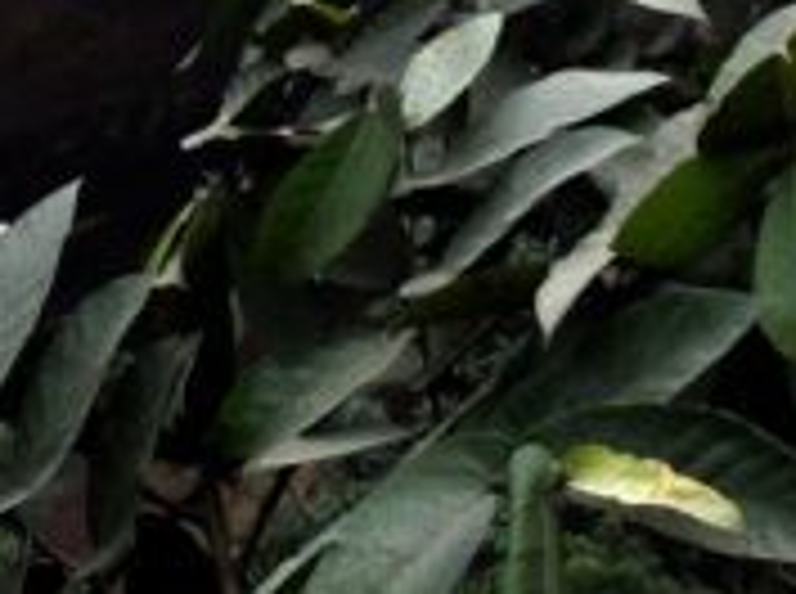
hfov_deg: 6.7
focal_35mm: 290
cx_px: -621
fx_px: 6655
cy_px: -981
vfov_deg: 4.9
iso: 100
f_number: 3.6
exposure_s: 1/50
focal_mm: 8.9
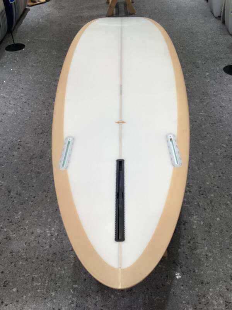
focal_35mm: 31
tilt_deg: -42.8
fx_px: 277
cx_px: 116
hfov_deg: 45.4
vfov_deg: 58.4
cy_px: 155
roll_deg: +1.6
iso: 80
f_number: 2.4
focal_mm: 3.3
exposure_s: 1/120
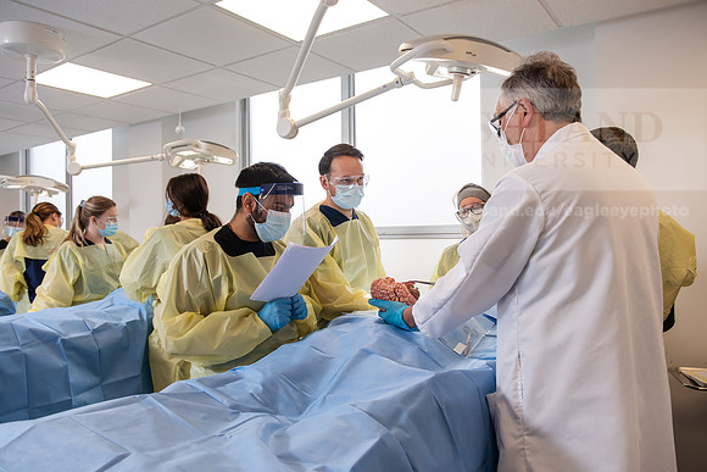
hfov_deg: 67.4
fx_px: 530
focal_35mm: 27
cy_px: 236
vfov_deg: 48.0
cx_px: 354
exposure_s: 1/200
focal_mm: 27
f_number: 4.5
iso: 500
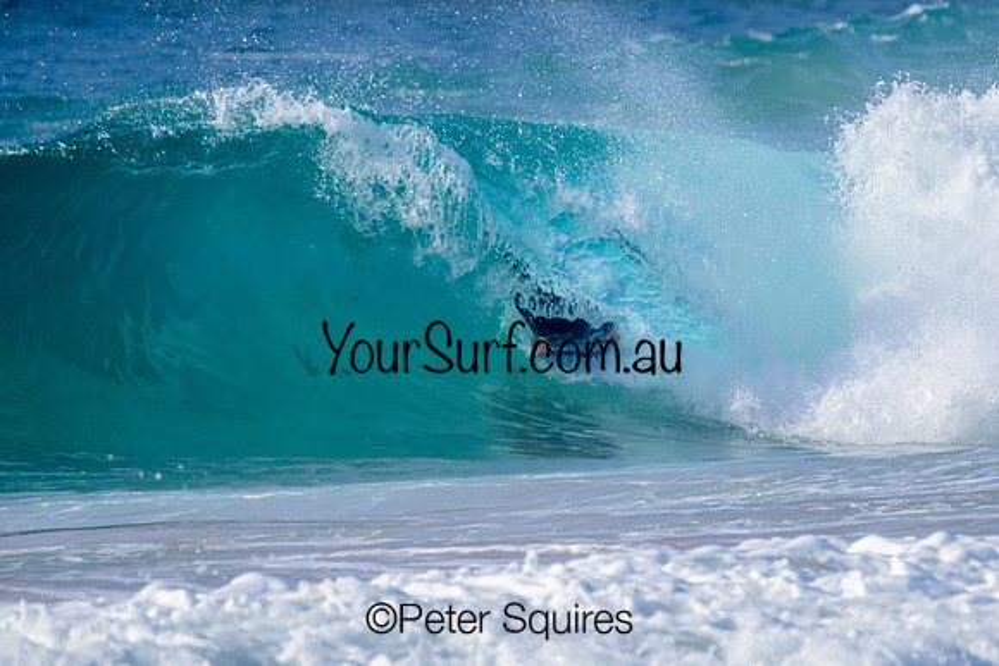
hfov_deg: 2.0
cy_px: 348
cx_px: 644
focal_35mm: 1031
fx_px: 28614
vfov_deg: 1.3
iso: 720
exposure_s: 1/2000
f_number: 11
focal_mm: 800
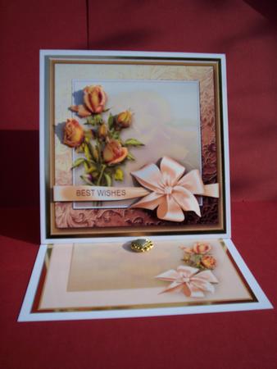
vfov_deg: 51.3
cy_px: 184
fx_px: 384
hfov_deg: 39.7
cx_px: 138
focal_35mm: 36
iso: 100
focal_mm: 5.9
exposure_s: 1/711
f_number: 4.5
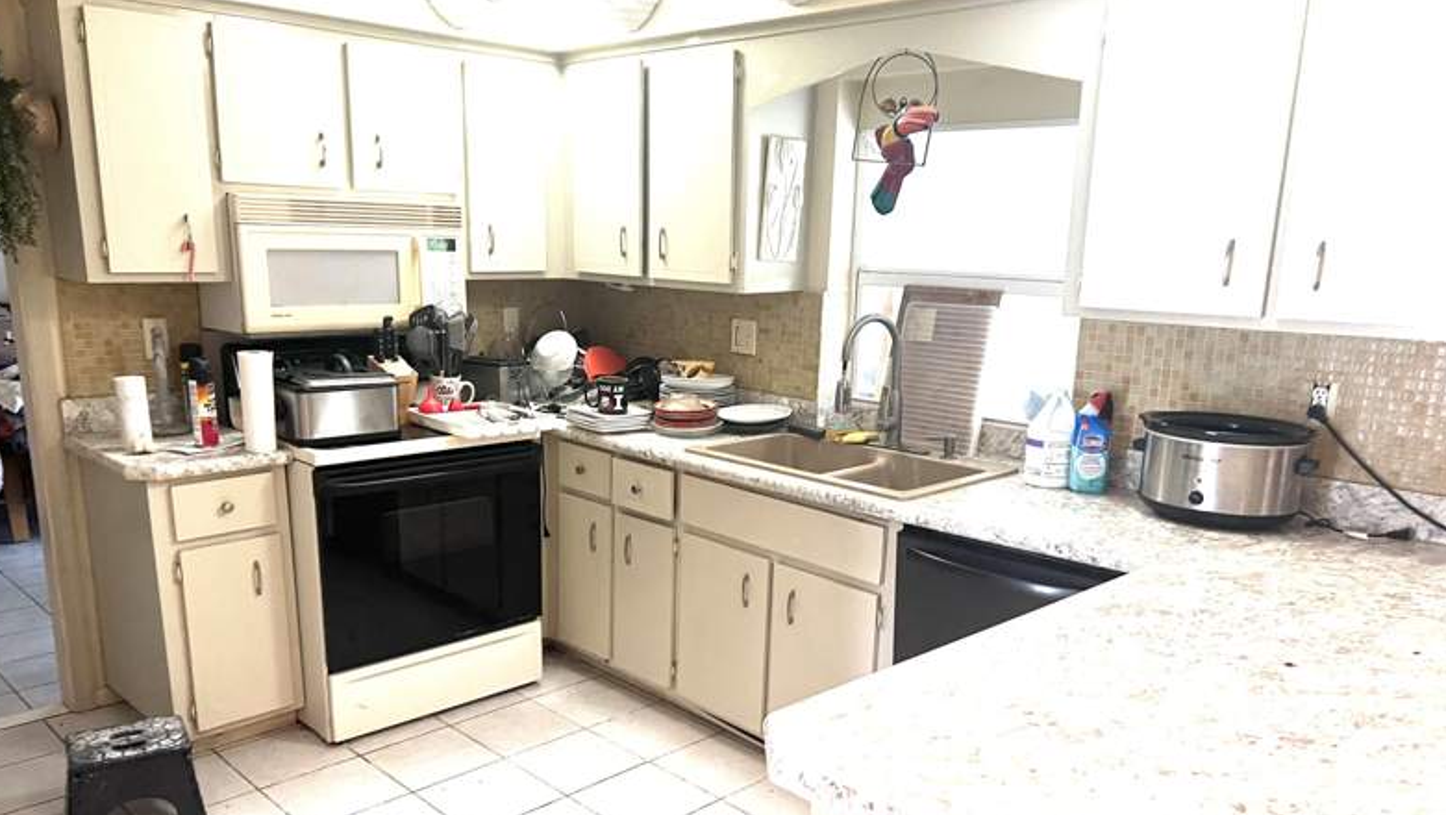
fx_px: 1112
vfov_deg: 39.9
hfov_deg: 66.0
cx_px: 715
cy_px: 511
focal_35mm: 29
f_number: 1.5
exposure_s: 1/60
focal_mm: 5.7
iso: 200
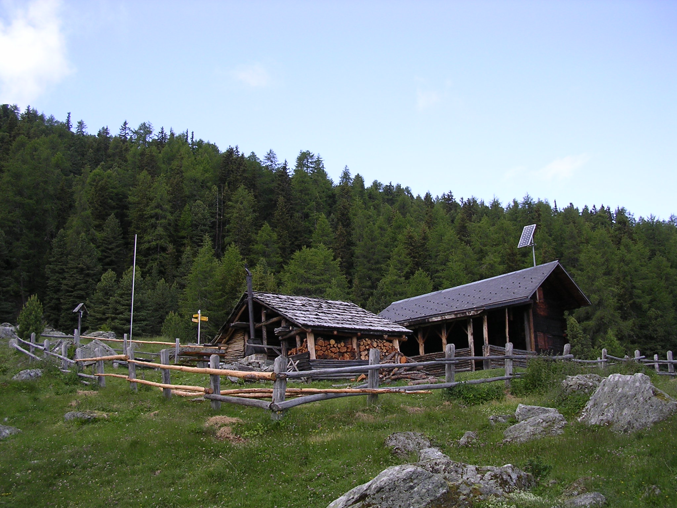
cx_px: 338
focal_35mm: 38
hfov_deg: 49.0
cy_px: 254
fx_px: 743
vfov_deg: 37.7
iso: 100
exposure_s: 1/462
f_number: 2.8
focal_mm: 5.8
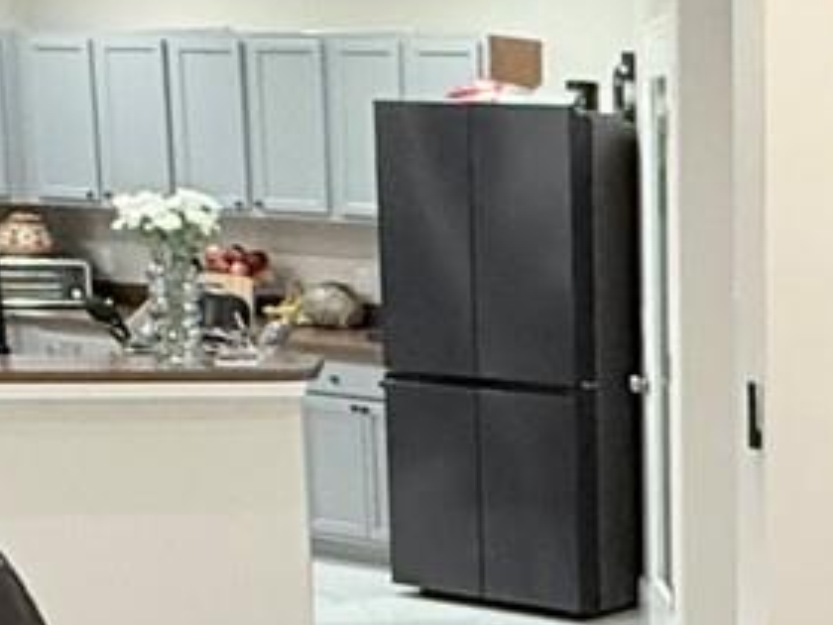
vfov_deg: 18.2
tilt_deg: -10.9
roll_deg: -2.0
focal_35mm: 80
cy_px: 539
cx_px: 1205
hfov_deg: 21.1
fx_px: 1925
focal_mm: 2.22
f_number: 2.2
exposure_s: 1/60
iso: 400
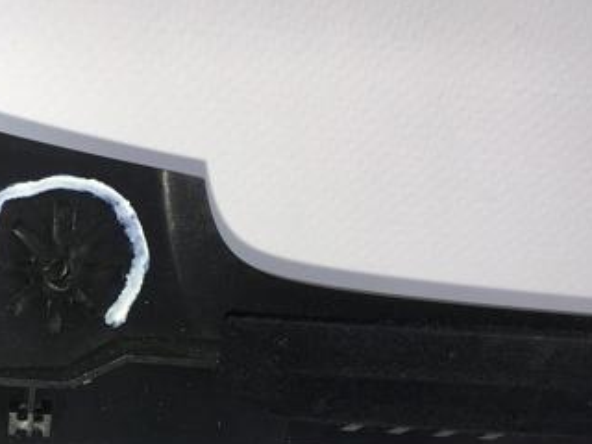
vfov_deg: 24.4
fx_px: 992
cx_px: 68
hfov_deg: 31.8
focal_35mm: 58
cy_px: 407
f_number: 2.2
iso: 25
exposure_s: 1/306
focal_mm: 4.15
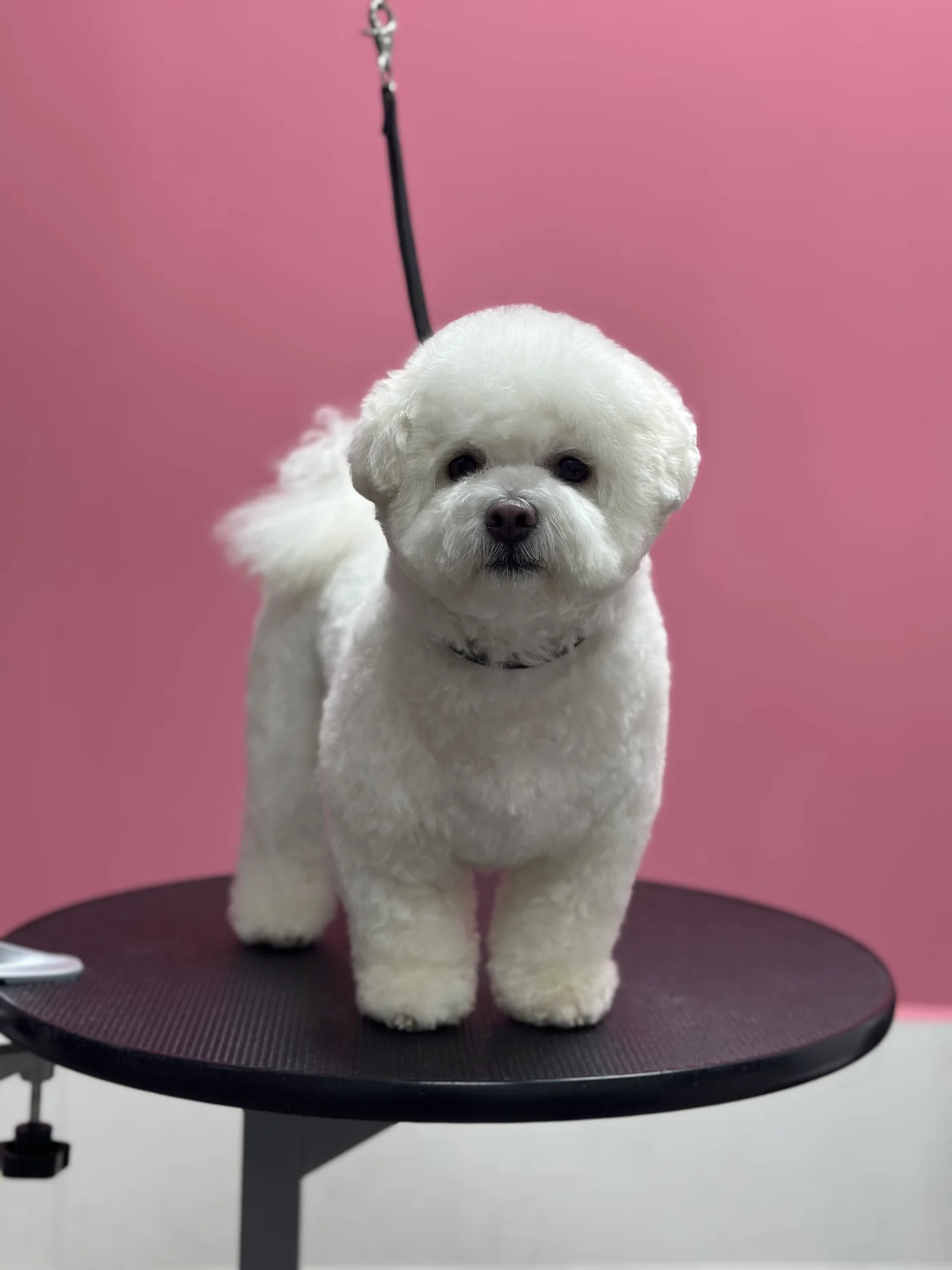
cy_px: 635
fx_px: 1760
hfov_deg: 30.3
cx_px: 476
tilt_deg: -3.8
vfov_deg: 39.7
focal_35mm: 48
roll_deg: -2.1
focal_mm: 6.86
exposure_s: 1/100
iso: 100
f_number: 1.78
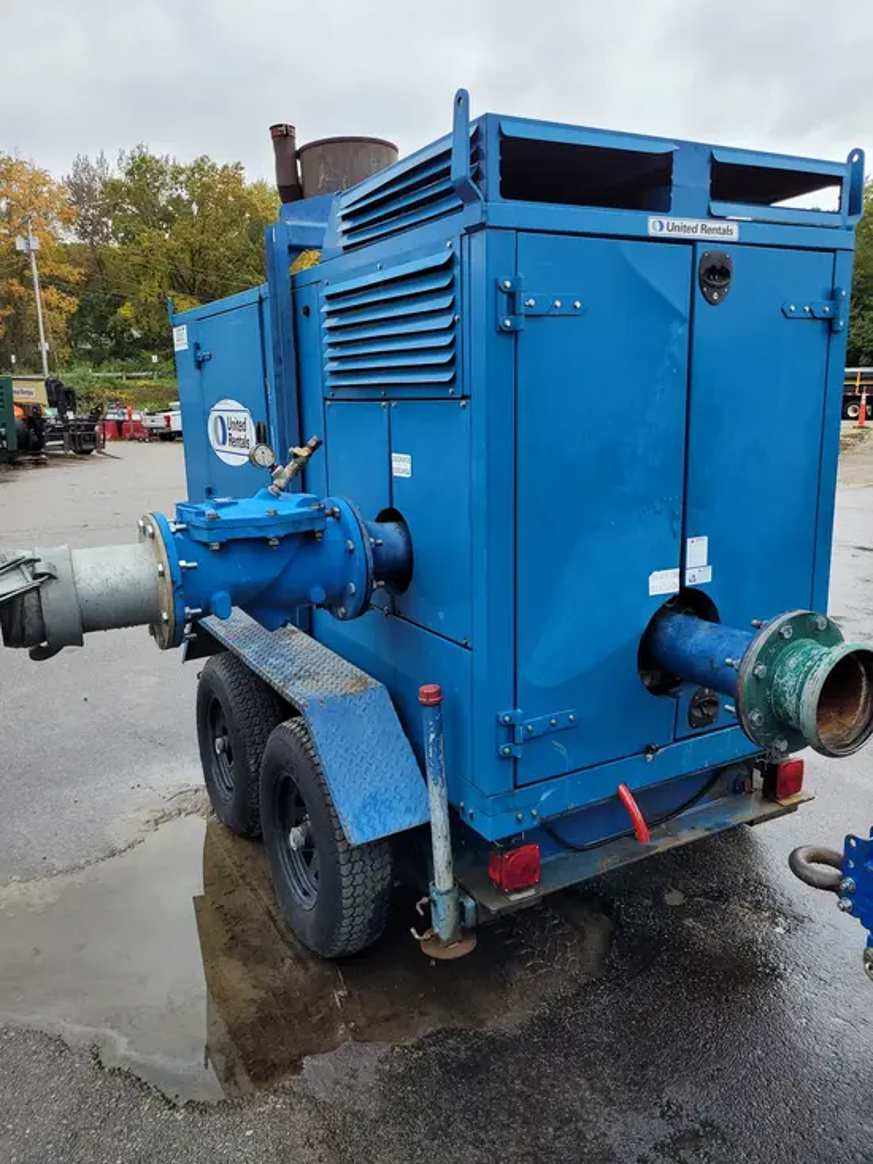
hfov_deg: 53.1
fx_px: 874
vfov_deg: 67.3
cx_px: 436
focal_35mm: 26
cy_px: 582
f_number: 1.8
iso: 40
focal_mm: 5.4
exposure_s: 1/267
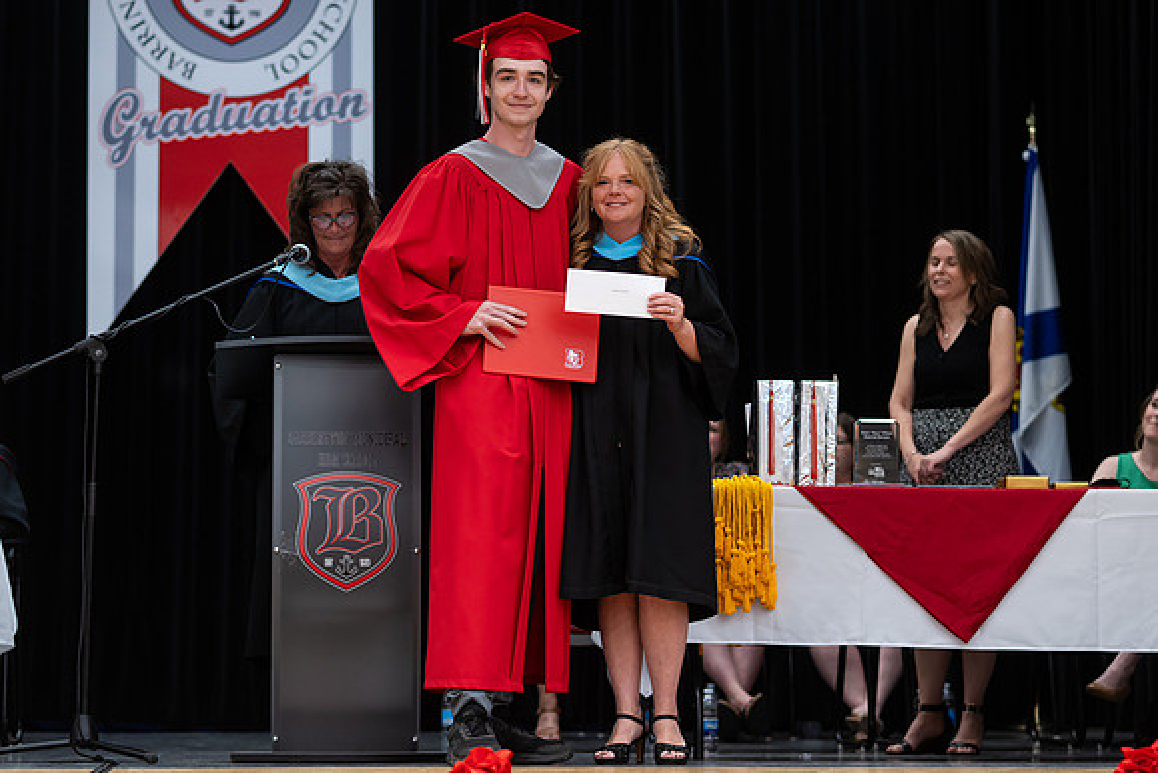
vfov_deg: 13.4
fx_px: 3291
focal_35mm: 102
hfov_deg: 20.0
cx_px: 579
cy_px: 399
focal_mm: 85
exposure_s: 1/200
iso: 1000
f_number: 2.8
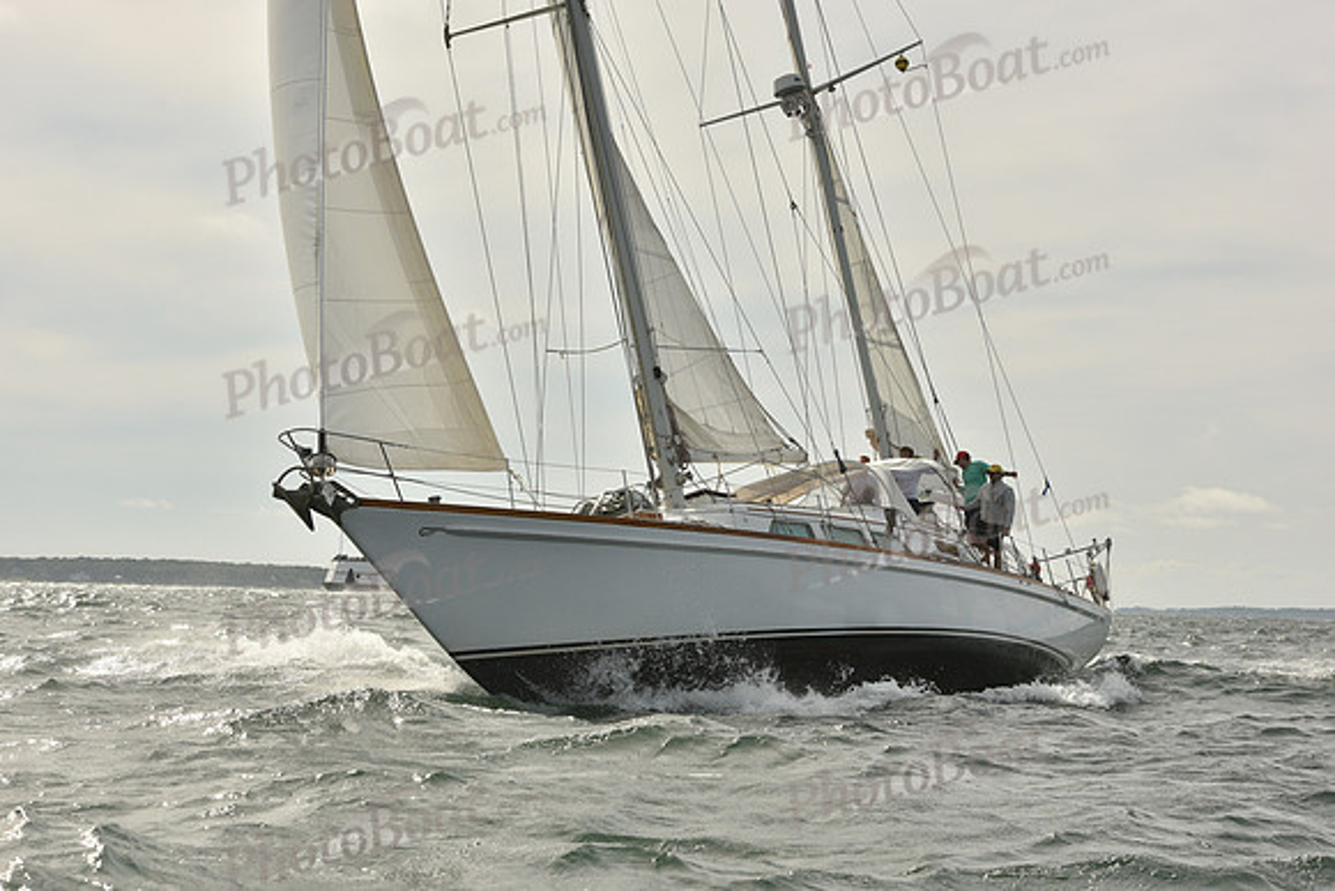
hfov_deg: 22.6
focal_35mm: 90
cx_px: 668
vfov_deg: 15.2
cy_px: 446
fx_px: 3338
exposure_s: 1/1250
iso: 320
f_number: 10
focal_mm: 90
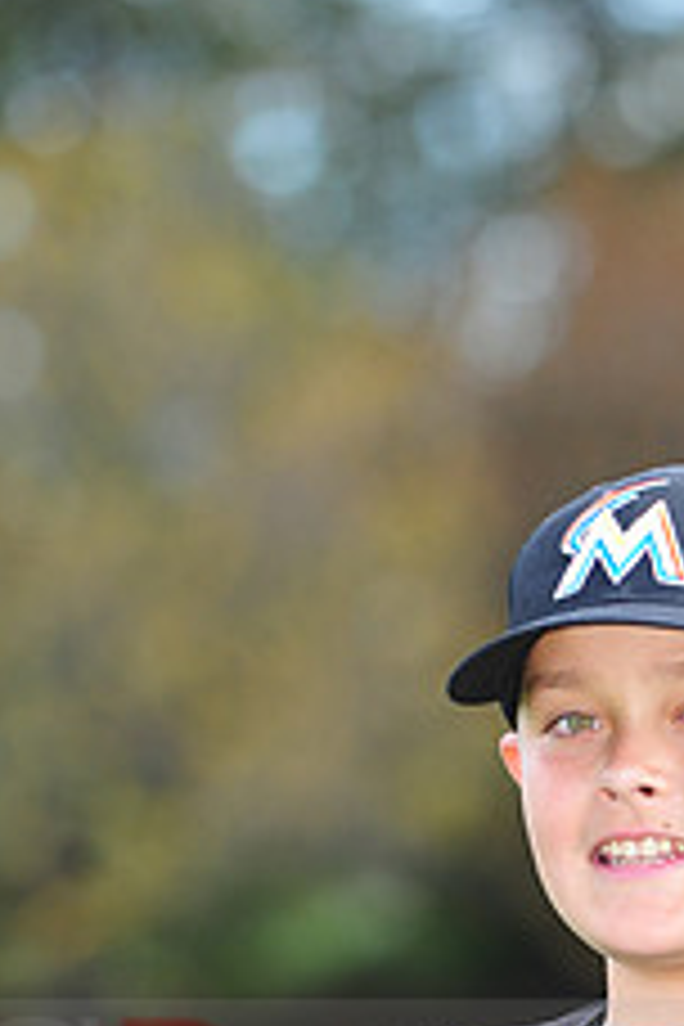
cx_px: 598
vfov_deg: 4.9
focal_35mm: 419
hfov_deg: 3.3
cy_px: 1062
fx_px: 11941
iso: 250
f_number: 4.5
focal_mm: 165
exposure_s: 1/320
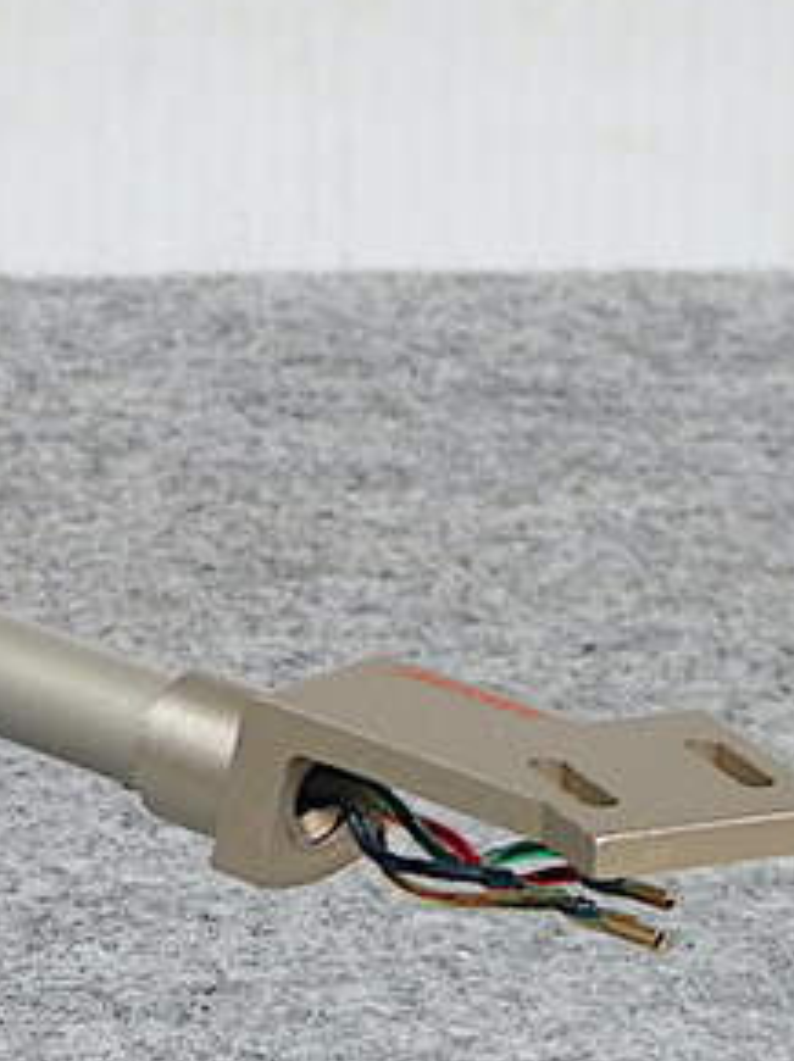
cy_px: 417
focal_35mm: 351
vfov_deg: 5.7
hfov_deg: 4.2
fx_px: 10751
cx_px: -750
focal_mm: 19
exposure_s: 1/8
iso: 200
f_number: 5.1
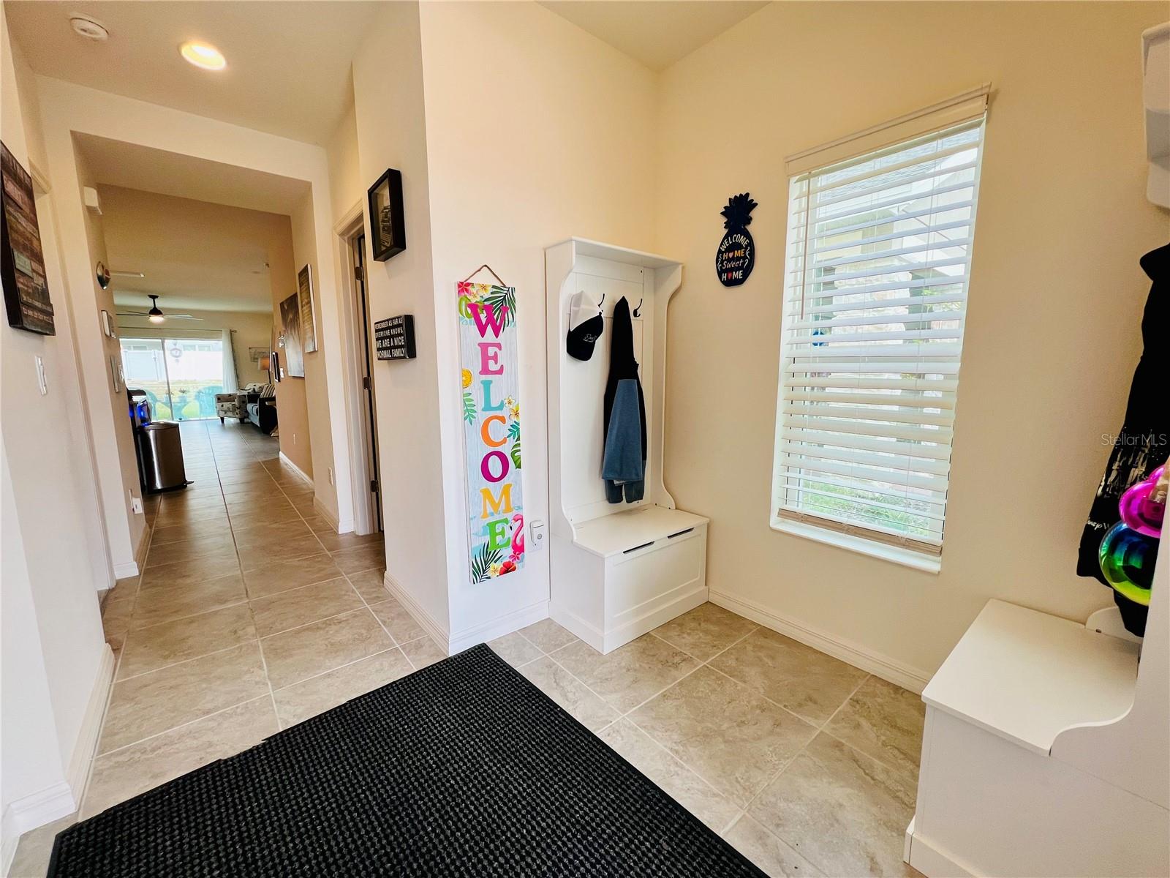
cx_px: 585
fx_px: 439
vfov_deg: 89.9
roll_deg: +0.6
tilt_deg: -8.9
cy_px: 439
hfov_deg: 106.2
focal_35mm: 13
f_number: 1.8
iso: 50
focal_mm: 1.57
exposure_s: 1/120
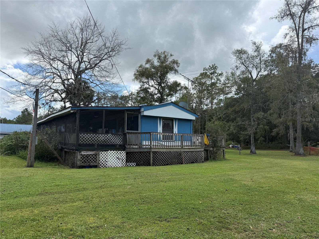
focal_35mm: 24
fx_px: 221
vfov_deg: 56.8
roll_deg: -1.2
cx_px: 160
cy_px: 120
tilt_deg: +5.8
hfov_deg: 71.6
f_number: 1.78
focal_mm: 6.76
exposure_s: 1/3759
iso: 100
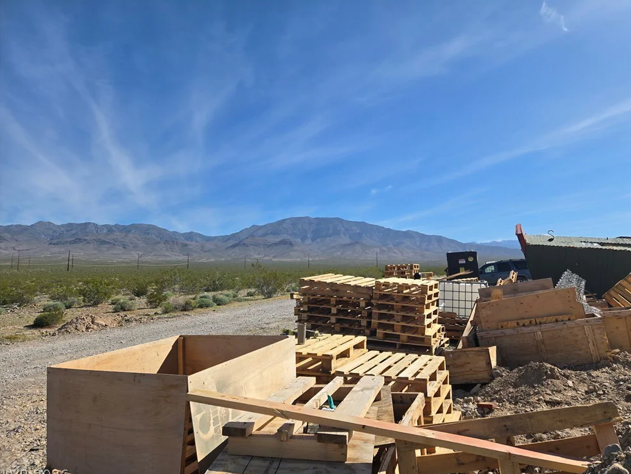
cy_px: 238
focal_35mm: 24
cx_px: 328
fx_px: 438
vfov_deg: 56.8
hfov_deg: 71.6
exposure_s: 1/2921
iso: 25
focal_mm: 5.4
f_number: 1.8
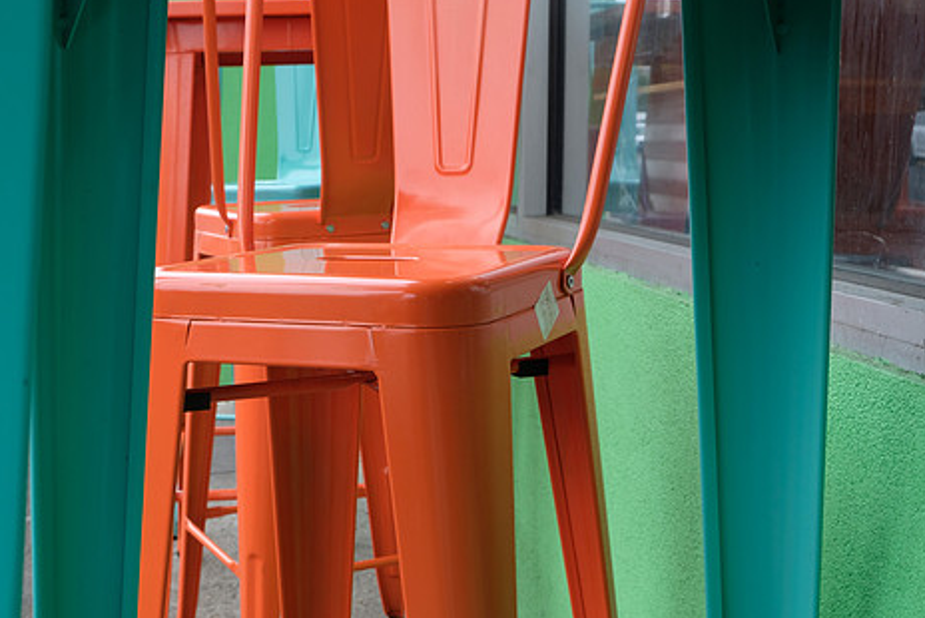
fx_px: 1285
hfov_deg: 39.5
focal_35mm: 50
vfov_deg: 27.0
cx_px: 399
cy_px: 374
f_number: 9
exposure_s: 1/27
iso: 200
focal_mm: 26.5
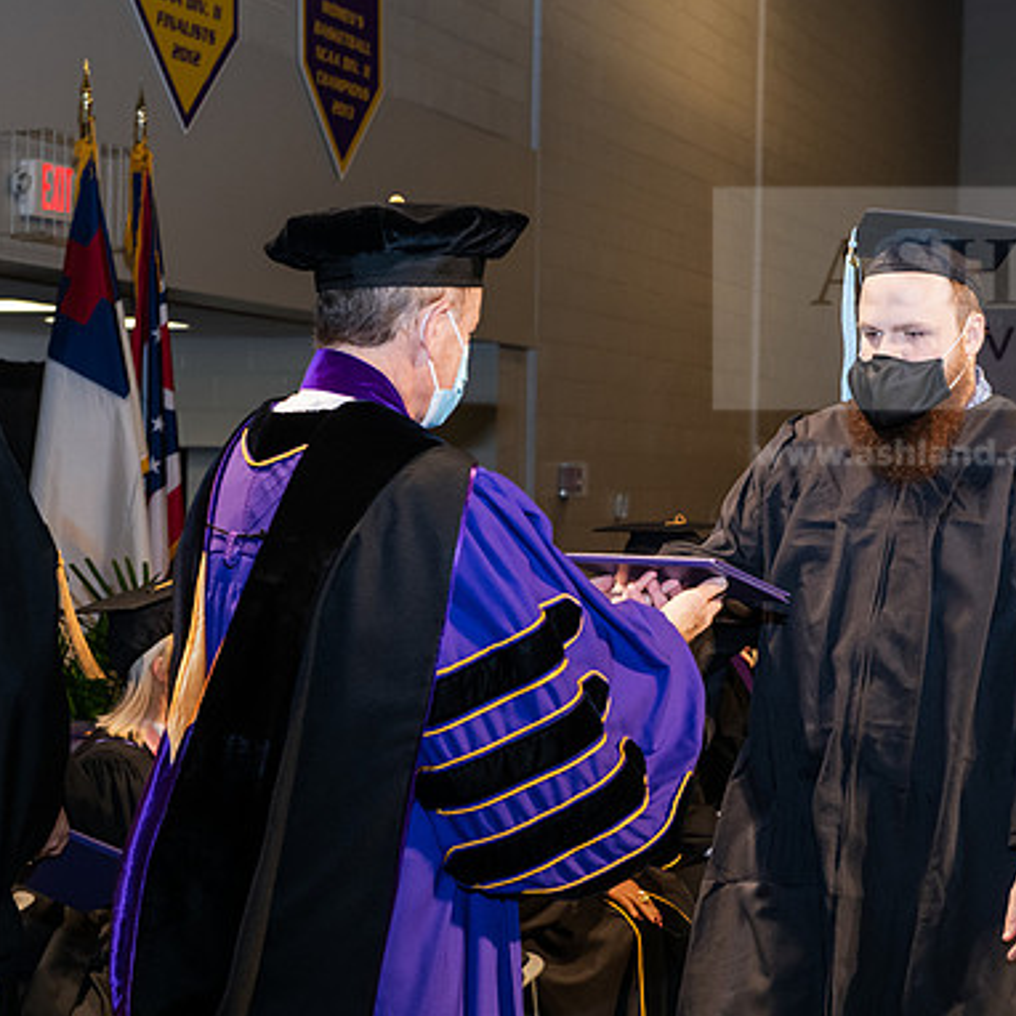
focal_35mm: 80
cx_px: 633
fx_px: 2657
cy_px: 509
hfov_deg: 21.6
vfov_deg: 21.7
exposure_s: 1/200
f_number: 6.3
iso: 1600
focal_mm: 62
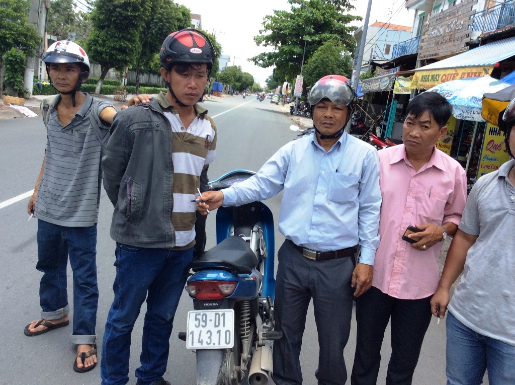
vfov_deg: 42.8
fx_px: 490
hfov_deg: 55.4
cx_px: 258
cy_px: 192
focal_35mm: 33
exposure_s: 1/643
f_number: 2.4
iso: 32
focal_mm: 3.3
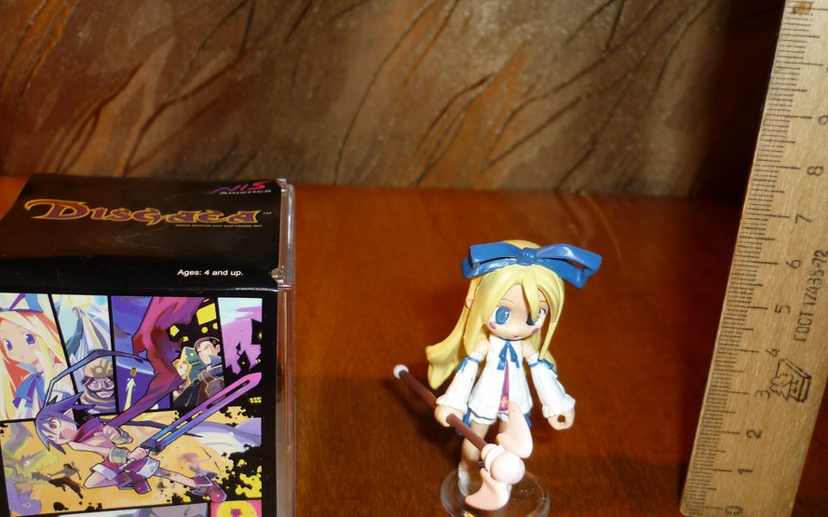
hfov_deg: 47.1
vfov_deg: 30.4
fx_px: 947
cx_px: 371
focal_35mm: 42
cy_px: 323
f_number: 2.8
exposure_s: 1/30
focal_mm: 5.5
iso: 100
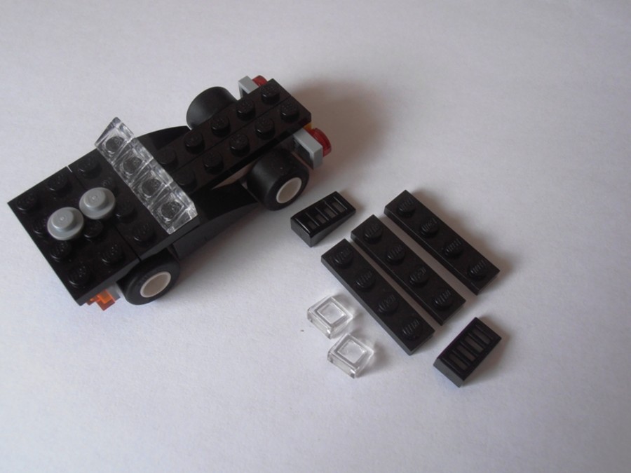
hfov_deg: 50.1
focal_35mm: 37
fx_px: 674
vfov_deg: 38.7
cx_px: 316
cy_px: 236
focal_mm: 6.61
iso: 100
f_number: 3.9
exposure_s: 1/40
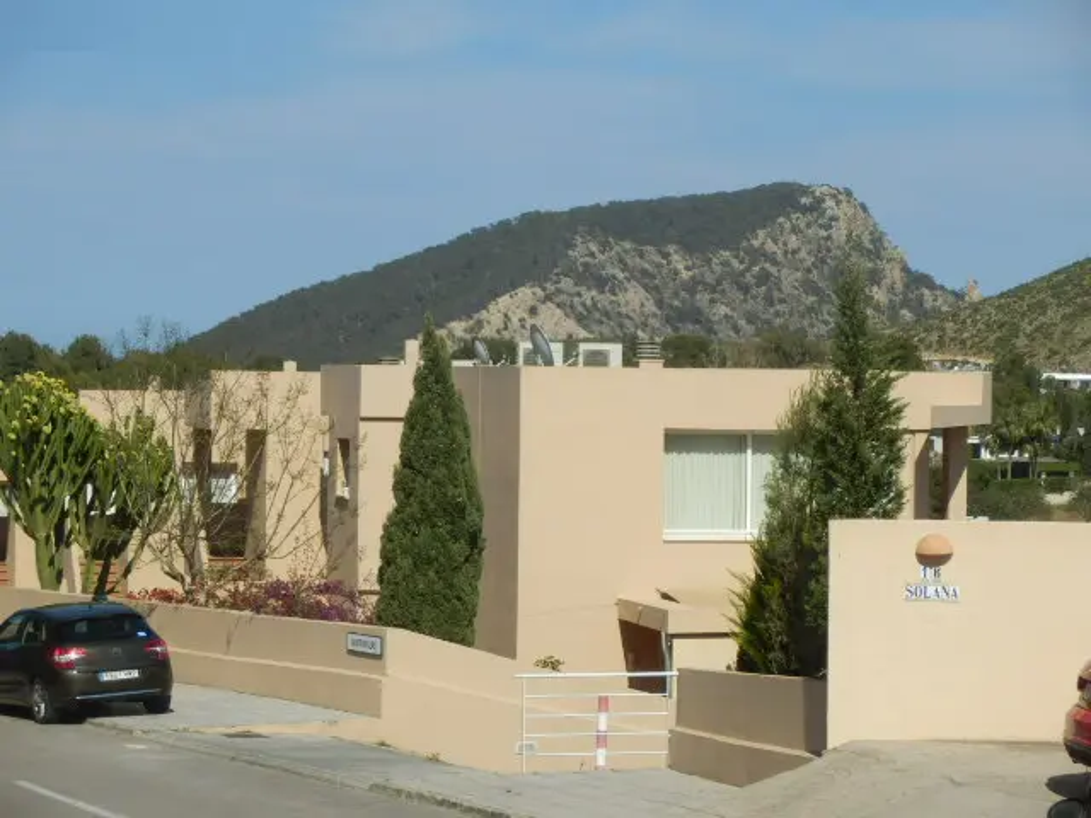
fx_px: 3908
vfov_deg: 12.0
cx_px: 546
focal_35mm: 124
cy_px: 409
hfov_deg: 15.9
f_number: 5.7
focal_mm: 21.9
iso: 80
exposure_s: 1/640
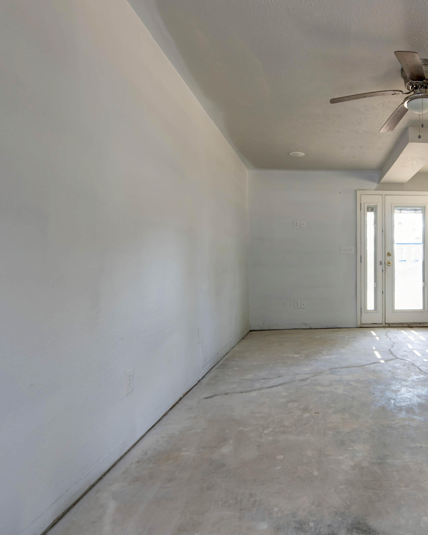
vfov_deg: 72.6
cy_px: 263
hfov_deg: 54.9
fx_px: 364
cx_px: 365
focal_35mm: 23
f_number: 6.7
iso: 200
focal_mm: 16
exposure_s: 1/15
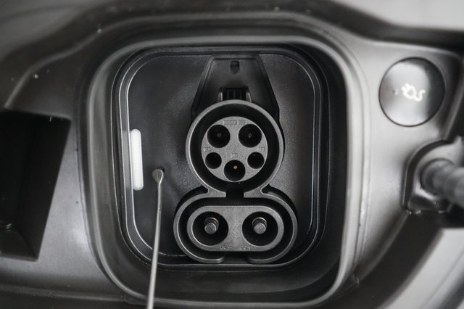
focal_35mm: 28
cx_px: 232
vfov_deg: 46.4
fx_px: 361
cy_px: 154
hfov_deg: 65.5
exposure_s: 1/40
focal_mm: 28
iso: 12800
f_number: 2.8
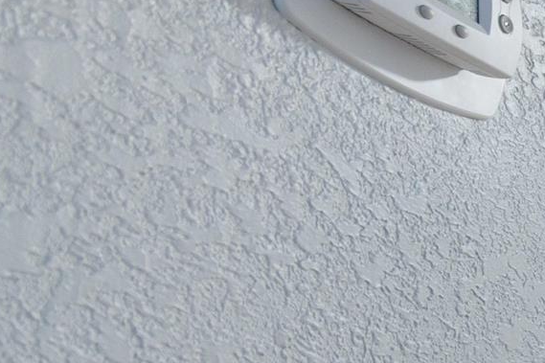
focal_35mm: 81
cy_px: 593
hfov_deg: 13.5
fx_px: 1226
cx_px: 1436
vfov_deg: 15.2
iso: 100
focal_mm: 10
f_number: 4.5
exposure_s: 1/3
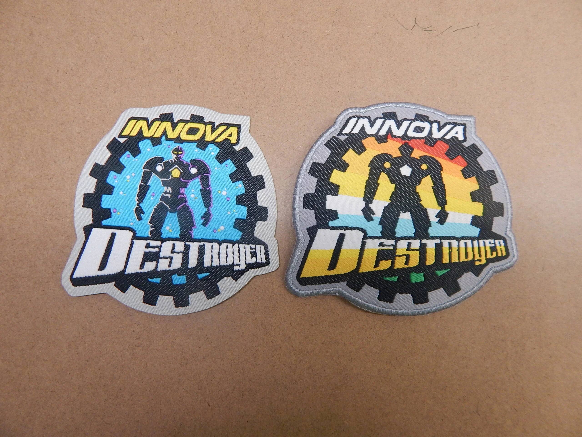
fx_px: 370
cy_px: 218
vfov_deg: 61.1
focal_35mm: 22
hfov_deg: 76.4
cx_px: 291
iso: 200
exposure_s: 1/30
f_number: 3
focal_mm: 4
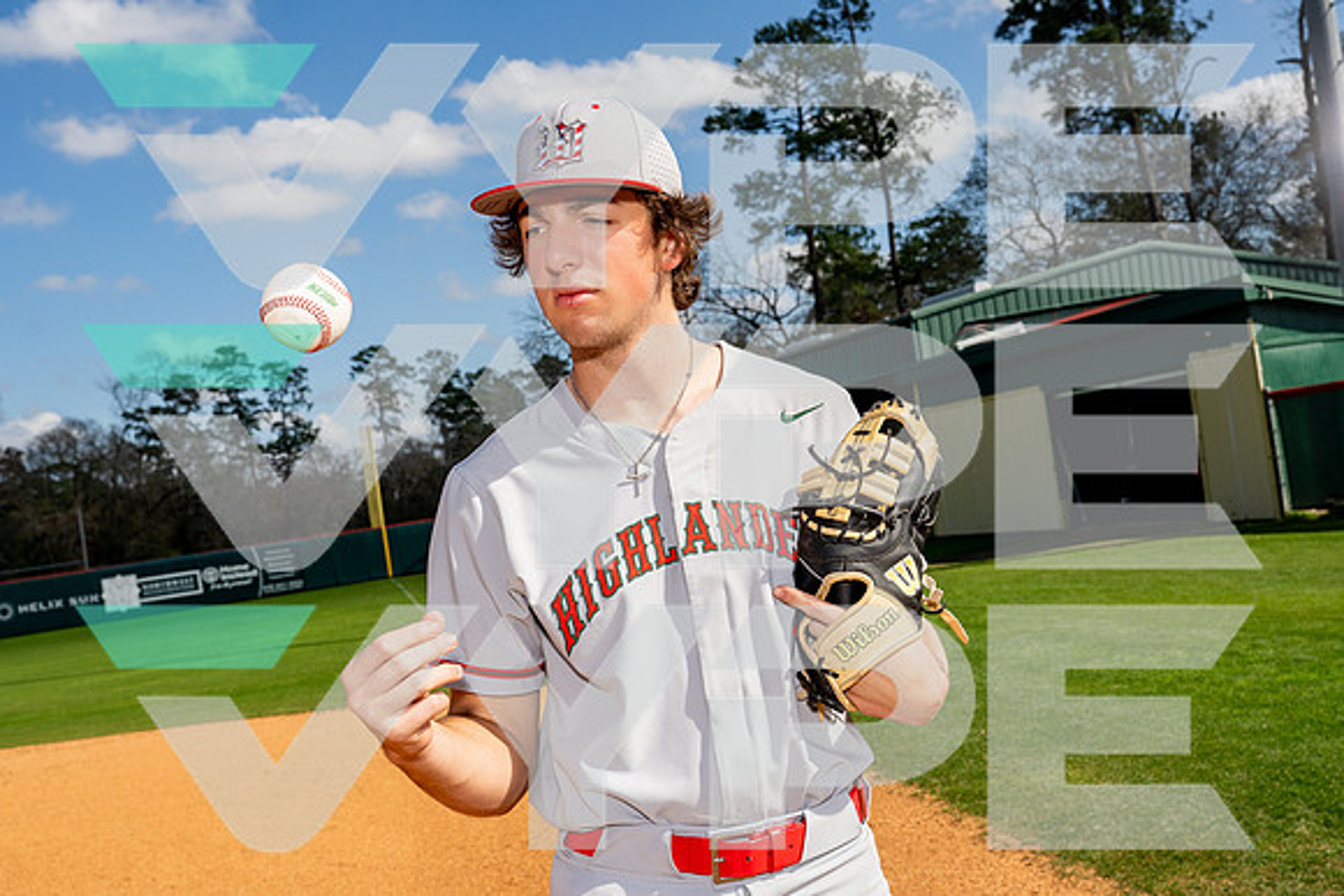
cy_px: 448
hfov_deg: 49.9
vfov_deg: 34.5
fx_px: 1446
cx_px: 672
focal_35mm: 39
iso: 250
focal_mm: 33
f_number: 7.1
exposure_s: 1/1250
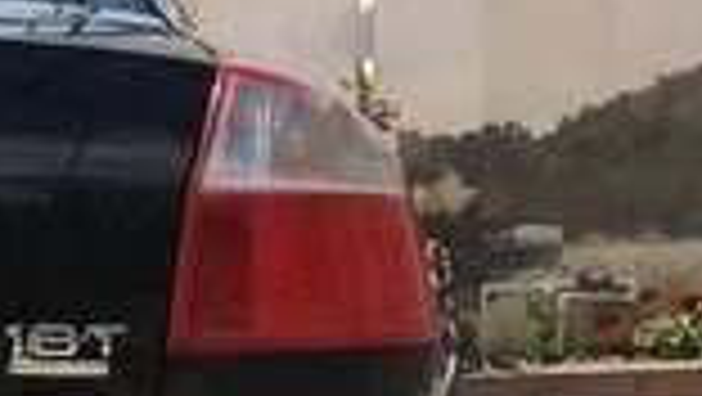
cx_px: -436
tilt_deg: -6.2
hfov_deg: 14.6
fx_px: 2496
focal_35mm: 134
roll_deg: +2.0
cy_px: 515
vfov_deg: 8.9
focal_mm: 4.15
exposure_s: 1/1326
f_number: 2.2
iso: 25
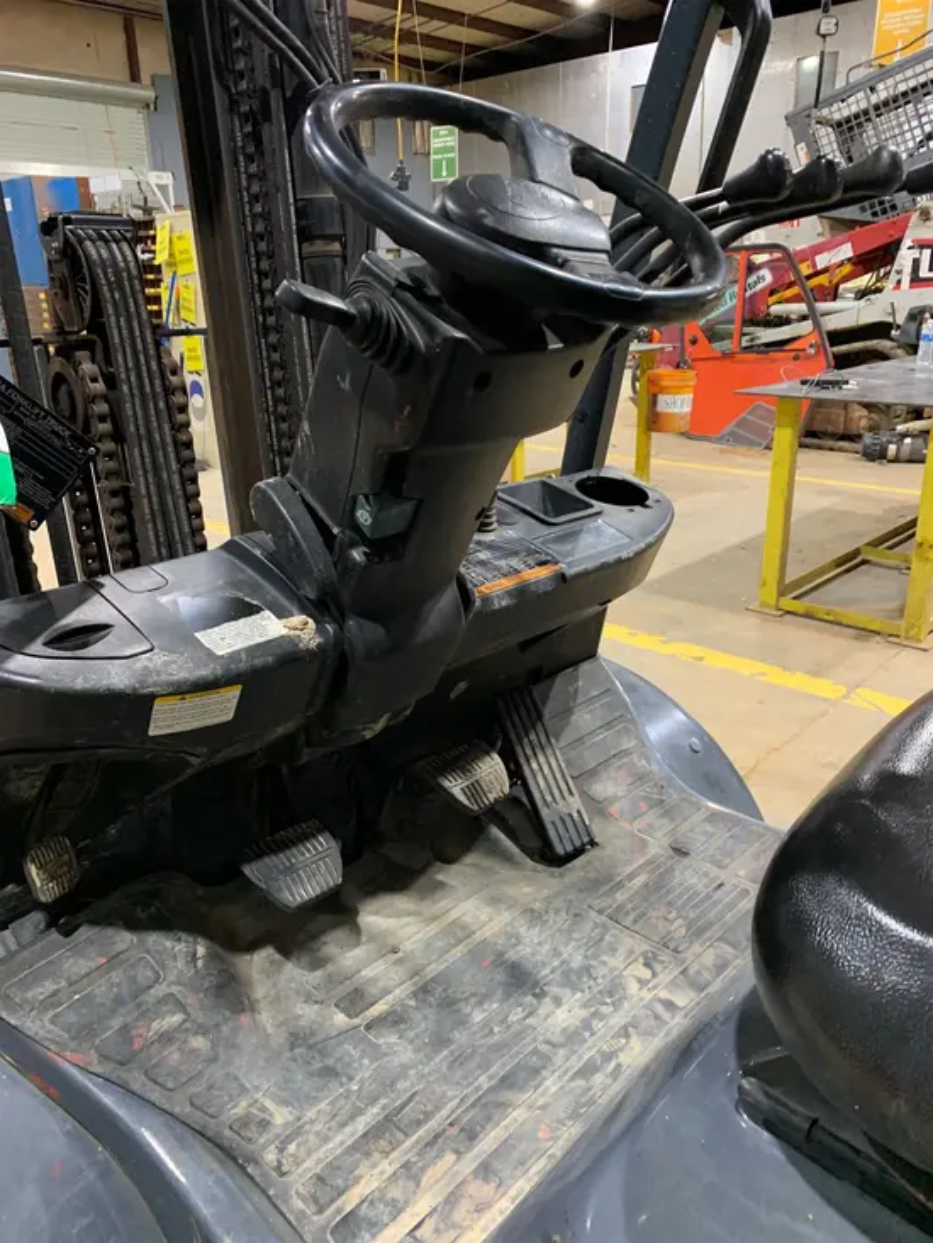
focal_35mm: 26
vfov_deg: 67.3
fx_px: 934
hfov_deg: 53.1
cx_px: 466
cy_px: 622
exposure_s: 1/60
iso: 320
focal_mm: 4.25
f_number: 1.8
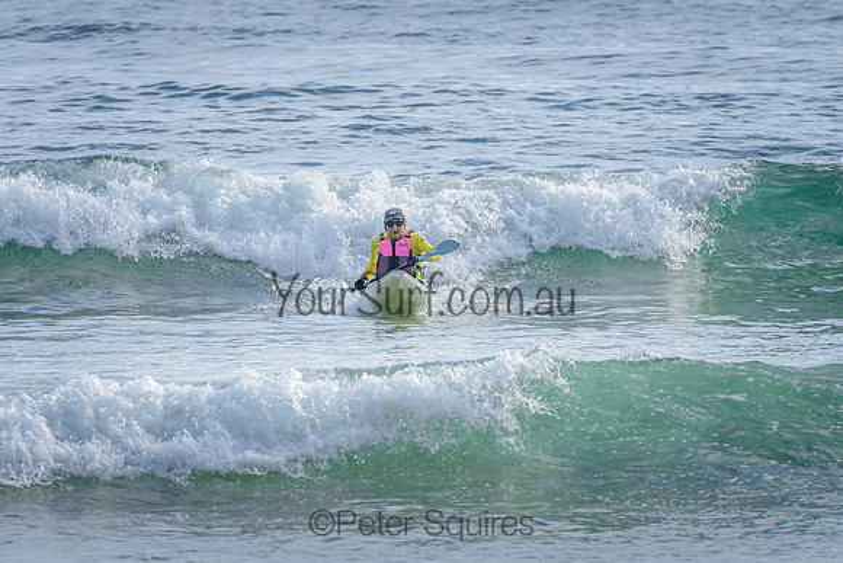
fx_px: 11484
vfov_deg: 2.8
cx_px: 428
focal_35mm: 490
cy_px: 289
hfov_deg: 4.2
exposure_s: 1/1600
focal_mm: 400
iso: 500
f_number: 10
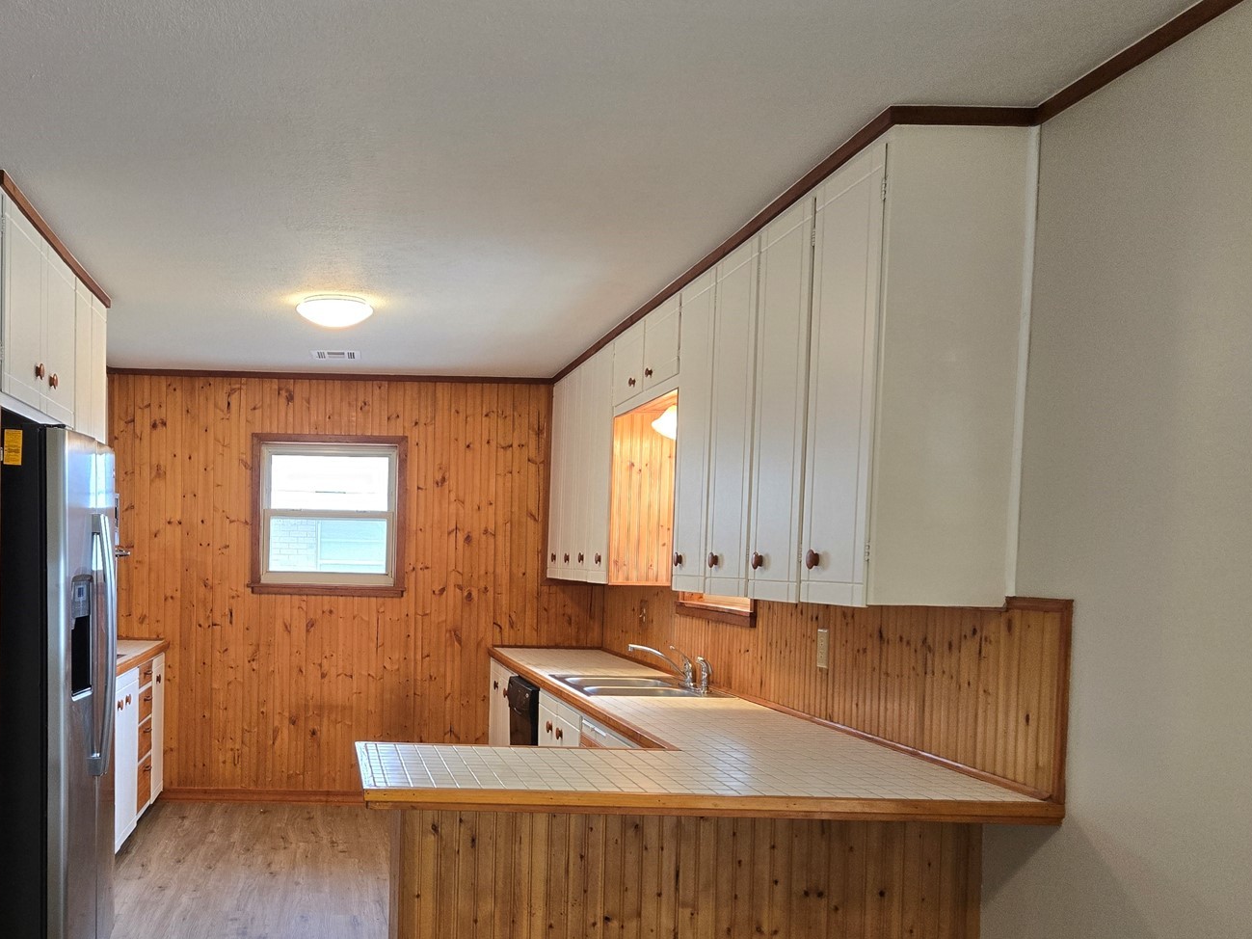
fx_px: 1230
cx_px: 355
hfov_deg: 52.2
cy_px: 586
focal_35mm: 34
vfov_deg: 41.5
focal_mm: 5.4
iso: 250
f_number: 1.8
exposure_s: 1/120
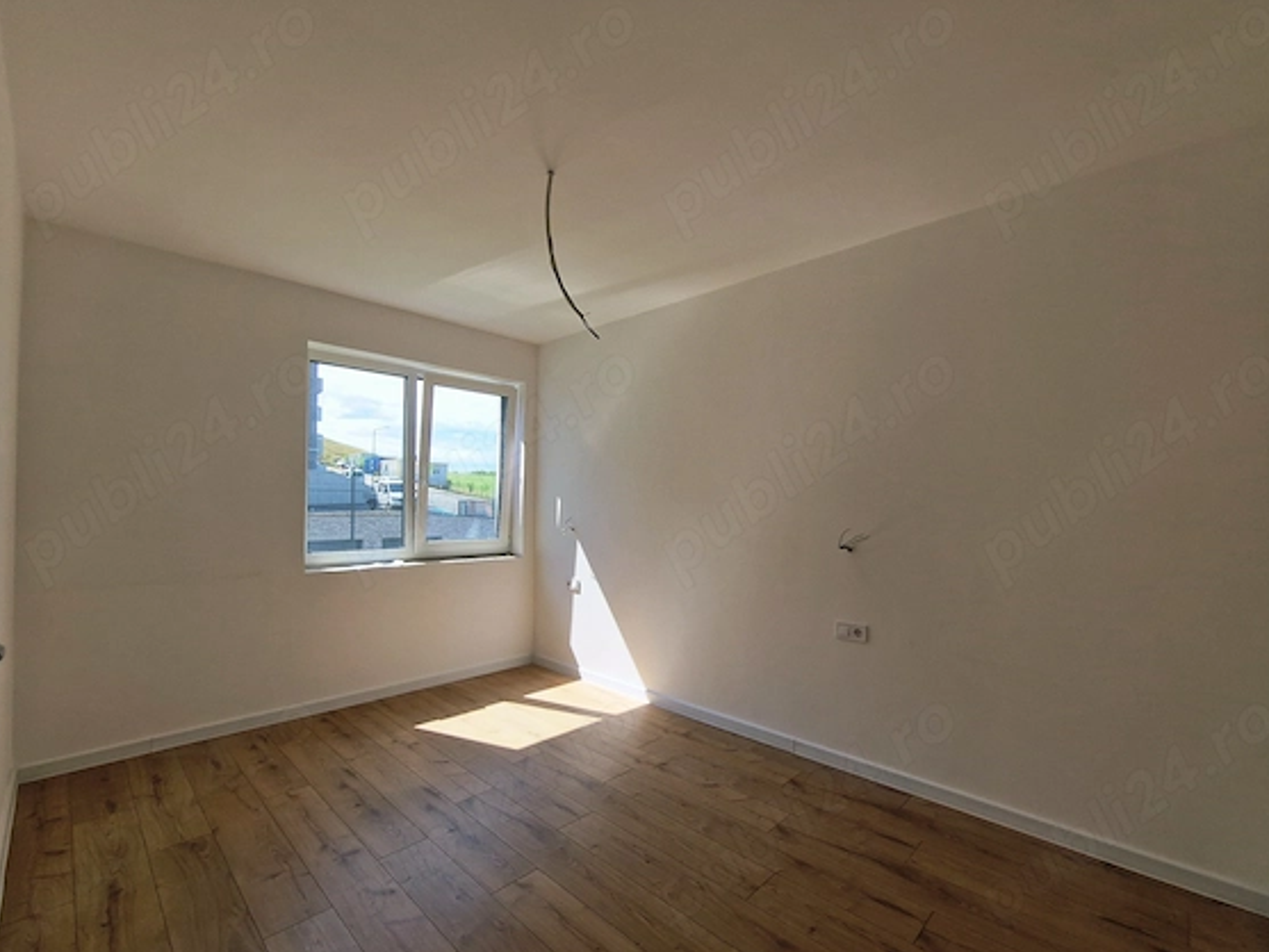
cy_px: 487
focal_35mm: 14
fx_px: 513
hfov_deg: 102.0
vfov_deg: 85.7
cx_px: 647
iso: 50
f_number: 2.2
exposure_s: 1/370
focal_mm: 2.2
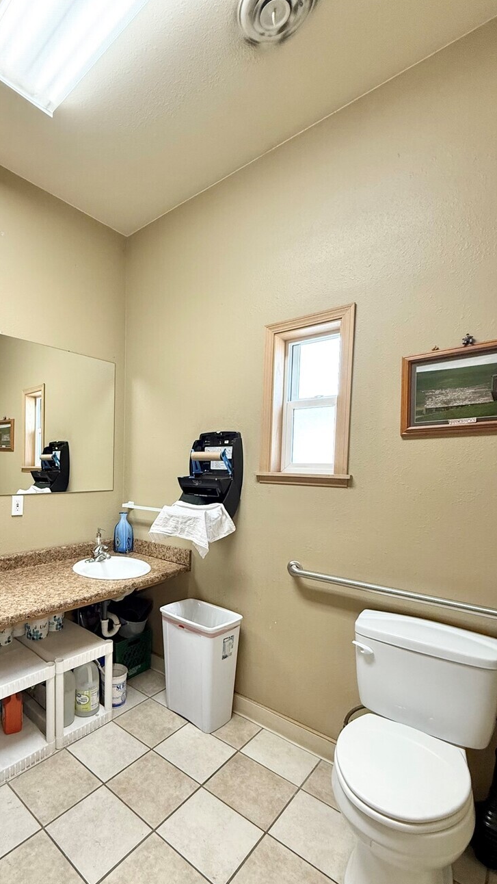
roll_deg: -1.6
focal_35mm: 17
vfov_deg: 95.6
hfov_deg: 61.1
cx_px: 137
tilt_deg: -2.4
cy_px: 488
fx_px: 398
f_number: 2.2
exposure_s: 1/120
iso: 320
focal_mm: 2.22
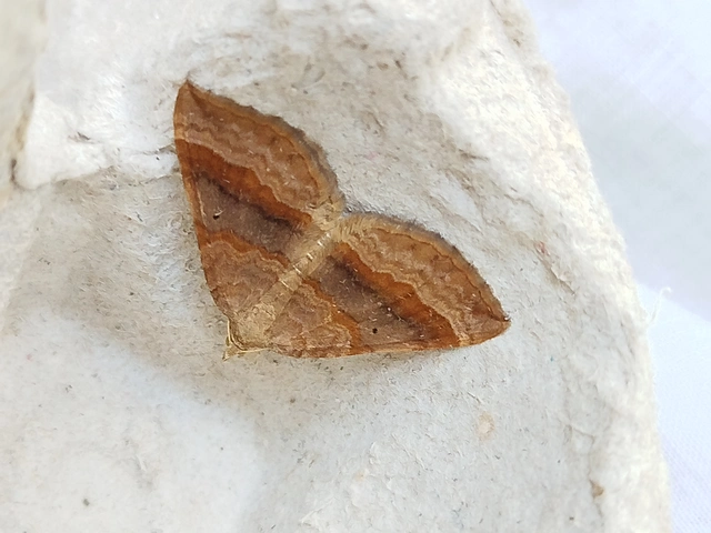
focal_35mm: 60
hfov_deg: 32.2
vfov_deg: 24.4
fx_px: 1232
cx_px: 356
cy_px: 266
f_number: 1.7
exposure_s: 1/33
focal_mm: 5.31
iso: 250
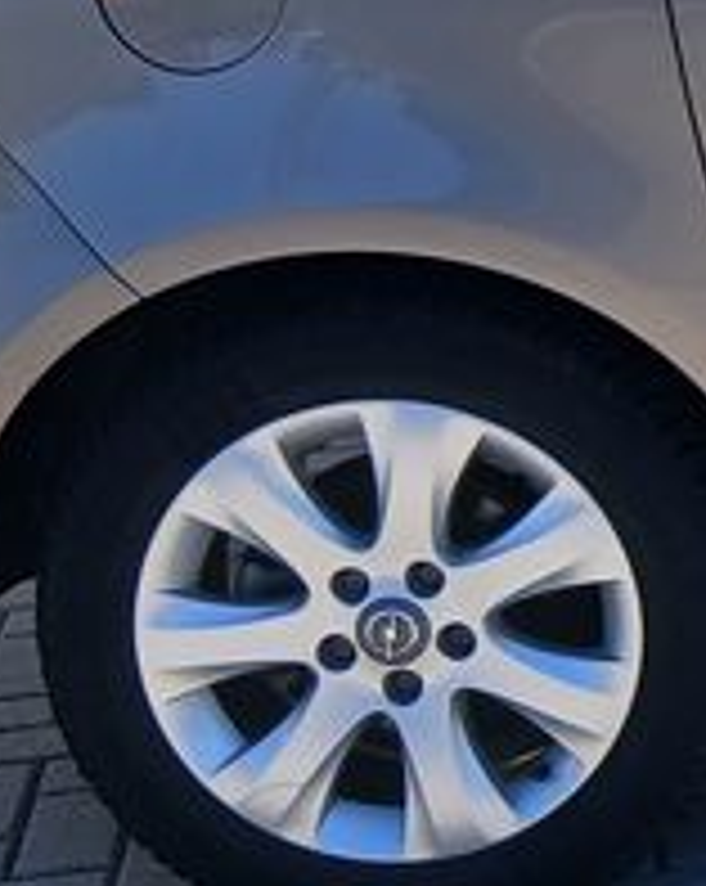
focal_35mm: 132
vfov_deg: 14.5
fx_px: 3456
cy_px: 99
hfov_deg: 10.1
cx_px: 1727
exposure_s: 1/307
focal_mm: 3.98
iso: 20
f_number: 1.8
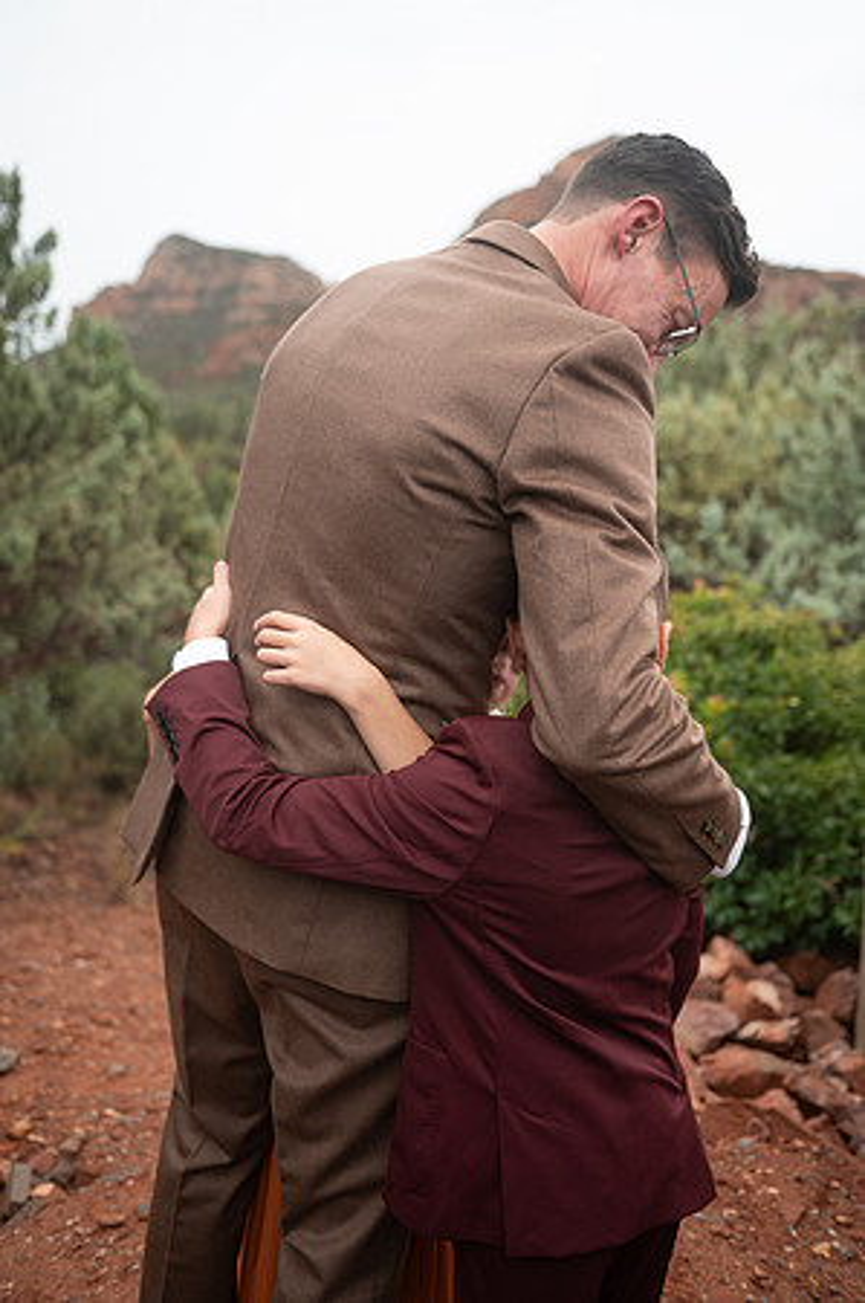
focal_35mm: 31
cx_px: 432
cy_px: 652
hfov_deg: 42.2
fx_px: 1120
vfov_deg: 60.3
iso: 640
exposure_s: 1/2000
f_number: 3.2
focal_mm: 31
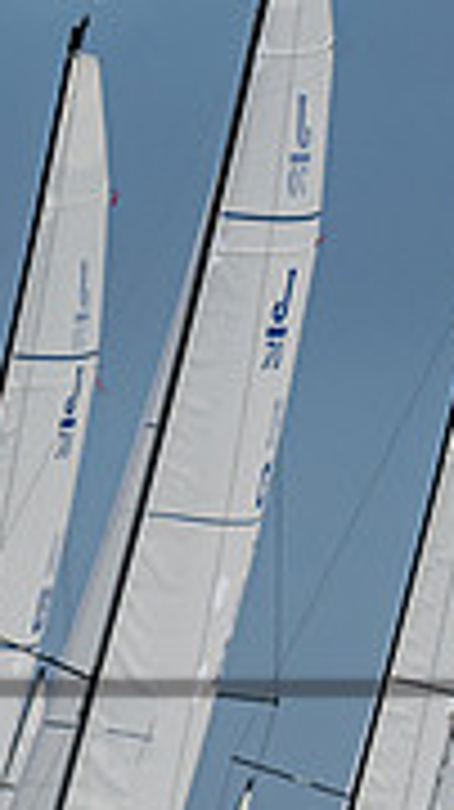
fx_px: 20005
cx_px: -1325
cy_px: 1279
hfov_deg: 1.3
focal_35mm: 933
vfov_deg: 2.3
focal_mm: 150
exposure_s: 1/3200
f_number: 6.3
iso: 400
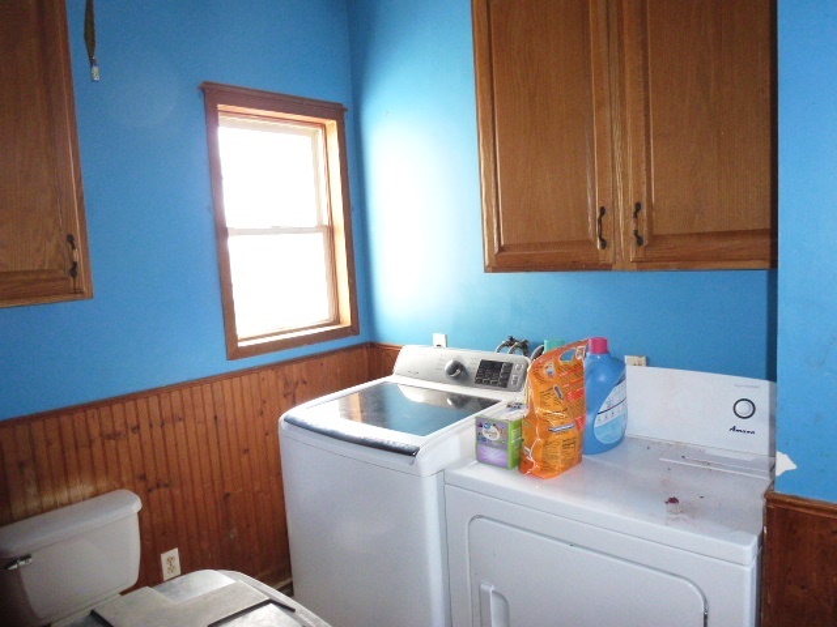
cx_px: 418
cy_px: 314
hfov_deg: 71.6
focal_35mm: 24
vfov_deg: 56.8
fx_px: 580
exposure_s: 1/60
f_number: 3.3
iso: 200
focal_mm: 4.3
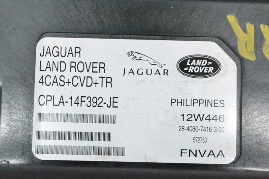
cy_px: 90
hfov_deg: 24.6
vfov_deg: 16.5
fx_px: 616
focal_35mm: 82
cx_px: 134
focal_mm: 55
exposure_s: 1/160
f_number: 11
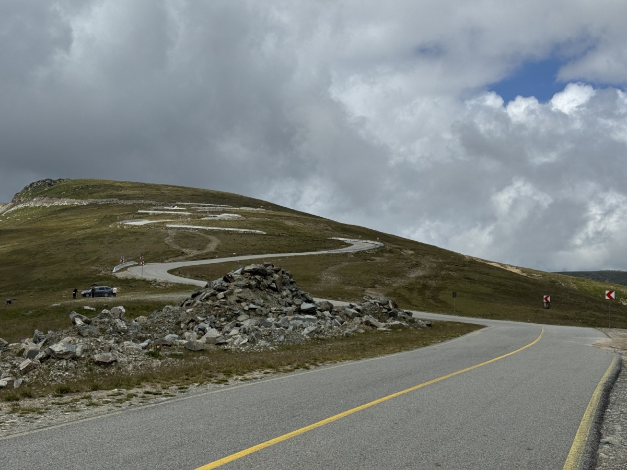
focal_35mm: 48
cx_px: 314
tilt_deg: +4.3
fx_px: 869
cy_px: 235
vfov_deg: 30.3
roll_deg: -0.4
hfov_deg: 39.7
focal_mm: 6.76
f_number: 1.78
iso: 64
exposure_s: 1/9009
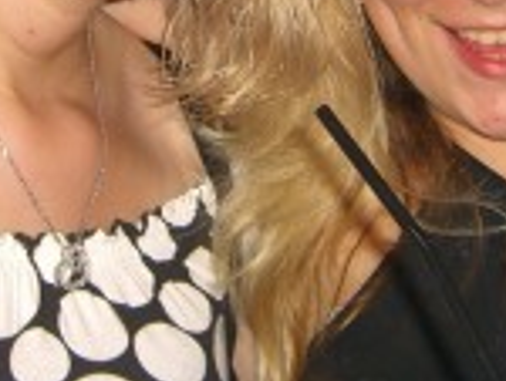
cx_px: 243
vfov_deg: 9.7
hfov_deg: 13.0
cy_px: -44
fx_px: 2225
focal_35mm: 152
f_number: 2.8
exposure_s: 1/60
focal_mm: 7.9
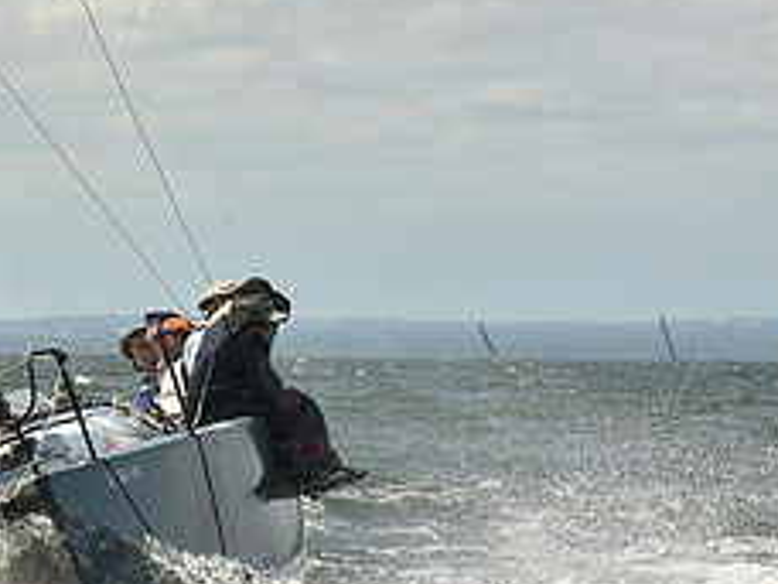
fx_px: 9080
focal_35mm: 404
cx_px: 58
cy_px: 367
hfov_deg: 4.9
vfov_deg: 3.7
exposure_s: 1/800
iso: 250
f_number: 9
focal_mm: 165
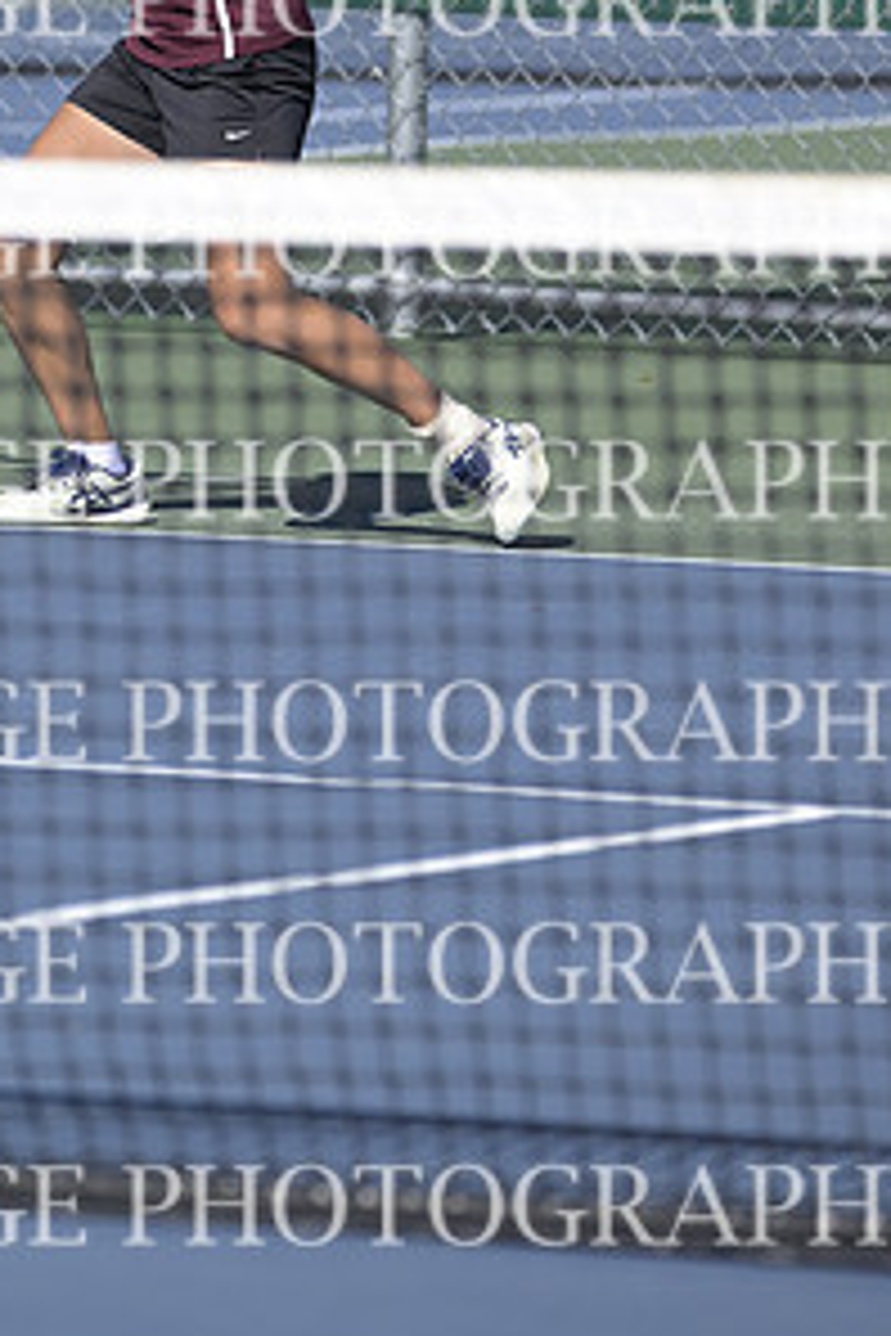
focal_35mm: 566
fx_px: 21011
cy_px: 117
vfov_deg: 3.6
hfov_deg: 2.4
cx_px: 92
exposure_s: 1/3200
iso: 500
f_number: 5.6
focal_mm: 290
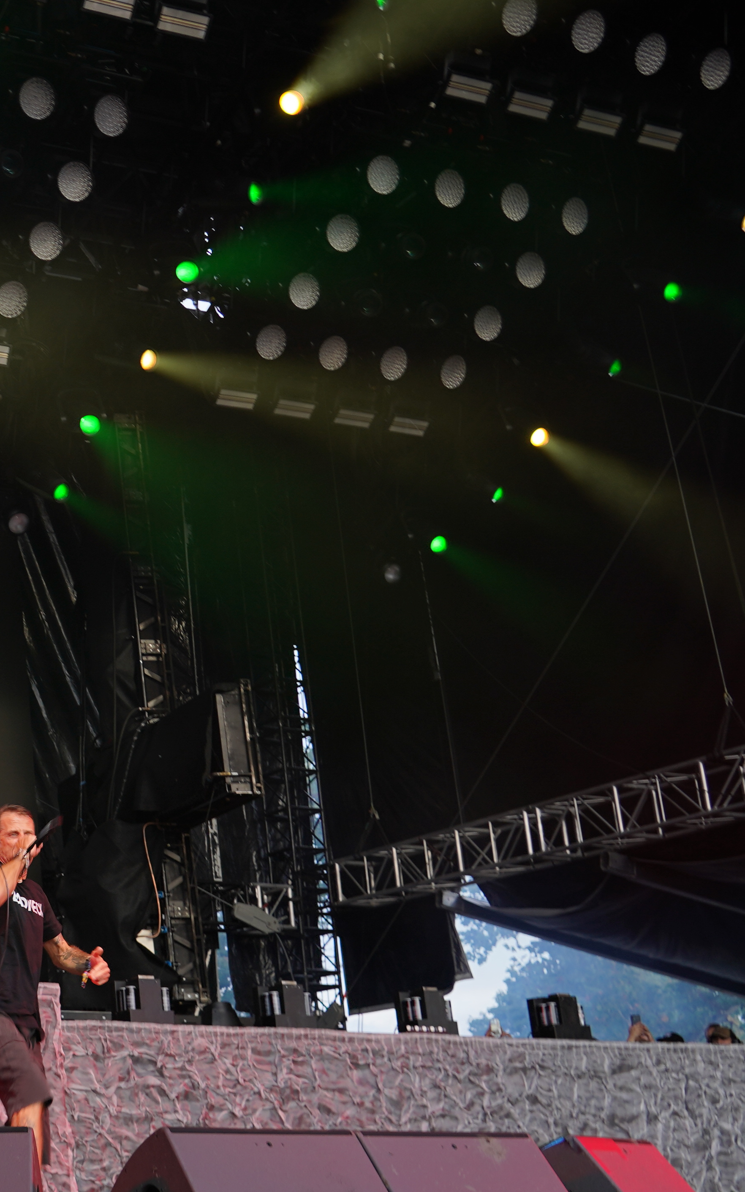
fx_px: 1689
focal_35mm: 52
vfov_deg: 38.8
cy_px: 645
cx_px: -299
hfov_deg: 21.7
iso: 100
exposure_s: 1/40
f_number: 4.5
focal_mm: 24
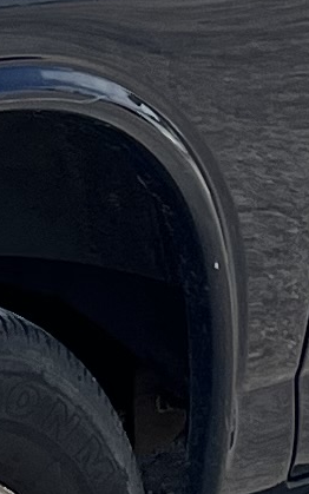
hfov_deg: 4.9
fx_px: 3569
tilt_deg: -11.4
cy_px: 28
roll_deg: -1.9
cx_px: -242
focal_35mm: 265
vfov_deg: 7.9
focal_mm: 5.1
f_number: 1.6
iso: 50
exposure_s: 1/2358
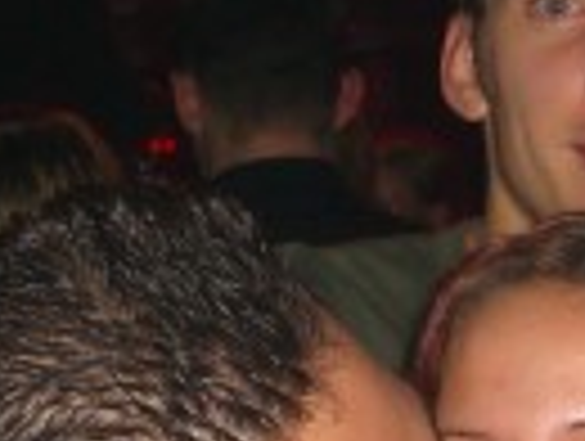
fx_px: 2963
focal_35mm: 175
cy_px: 396
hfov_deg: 11.3
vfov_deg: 8.5
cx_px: 374
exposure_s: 1/60
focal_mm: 7.9
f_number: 2.8
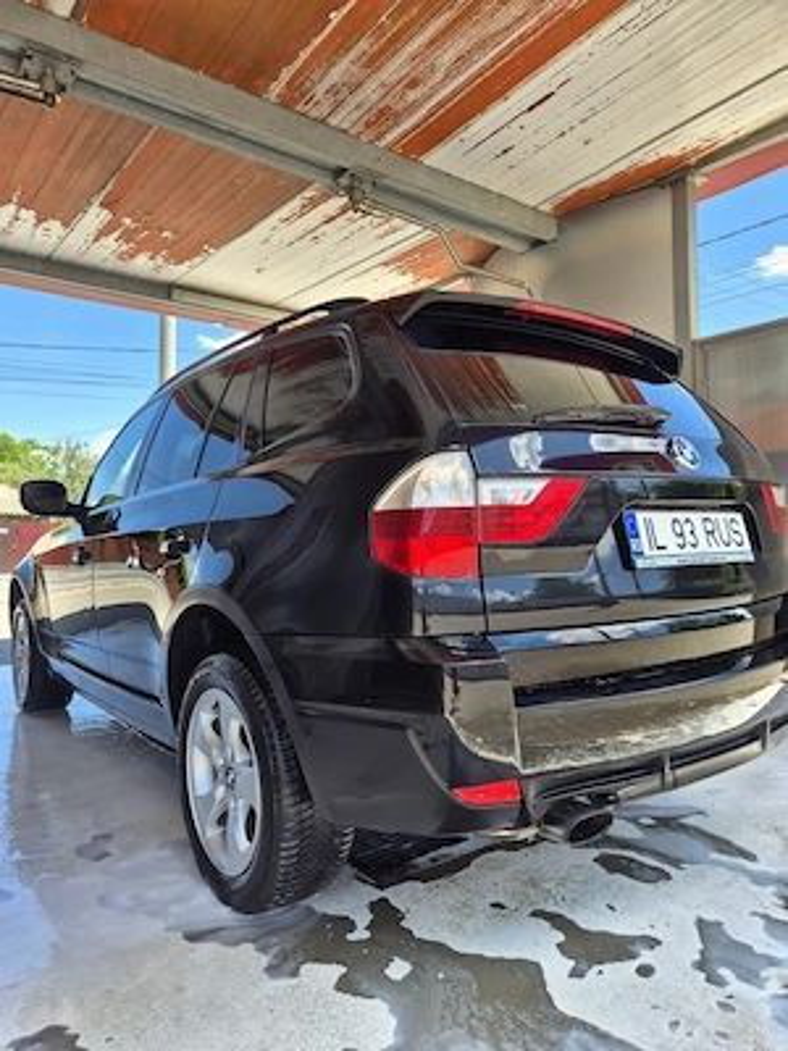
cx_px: 394
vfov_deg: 73.9
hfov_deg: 58.9
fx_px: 698
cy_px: 526
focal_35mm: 23
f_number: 1.8
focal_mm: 5.4
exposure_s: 1/646
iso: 25
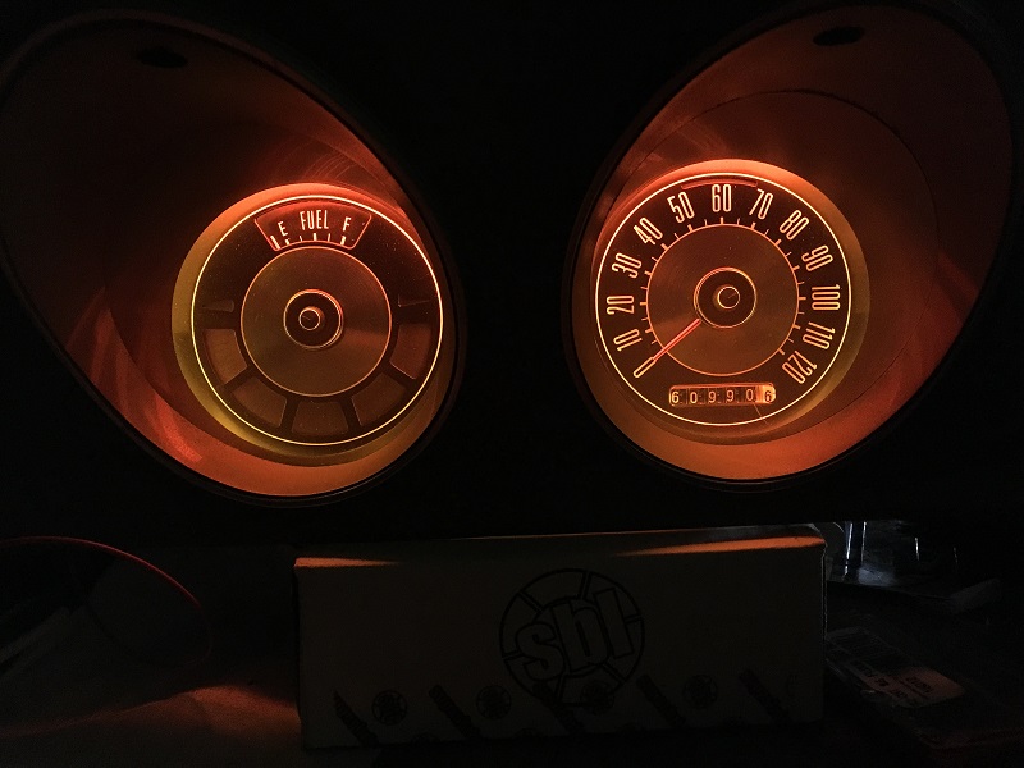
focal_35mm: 29
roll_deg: +1.9
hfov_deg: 61.7
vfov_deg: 48.2
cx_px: 512
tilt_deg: -11.2
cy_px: 384
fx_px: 858
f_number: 2.2
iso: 250
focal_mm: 4.15
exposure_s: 1/15
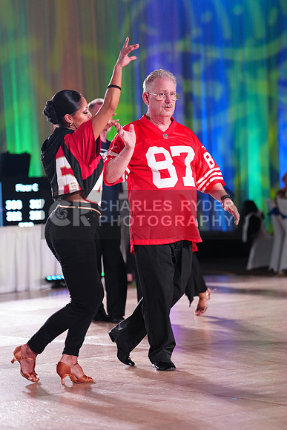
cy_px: 215
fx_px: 1350
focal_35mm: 113
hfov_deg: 12.1
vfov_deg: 18.1
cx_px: 144
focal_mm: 113
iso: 2000
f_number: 2.8
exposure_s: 1/500
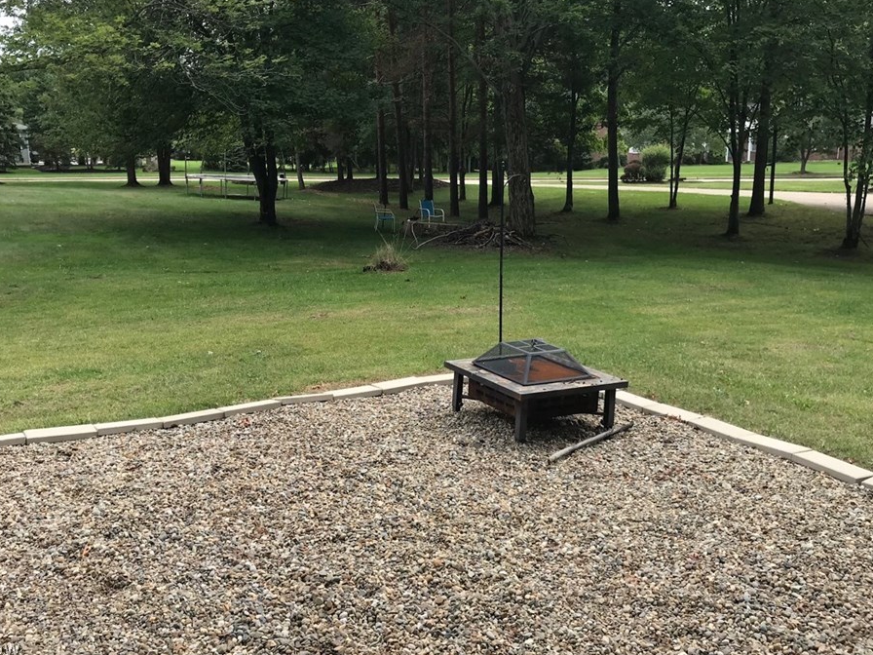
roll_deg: +0.0
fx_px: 807
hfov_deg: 56.8
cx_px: 418
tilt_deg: -10.5
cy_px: 289
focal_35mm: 32
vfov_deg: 44.1
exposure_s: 1/818
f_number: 1.8
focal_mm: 3.99
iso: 20
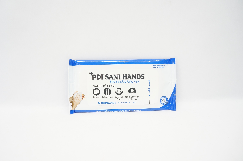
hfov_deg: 67.4
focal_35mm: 27
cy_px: 80
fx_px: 182
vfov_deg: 47.8
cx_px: 122
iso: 800
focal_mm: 18
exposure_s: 1/80
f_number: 5.6
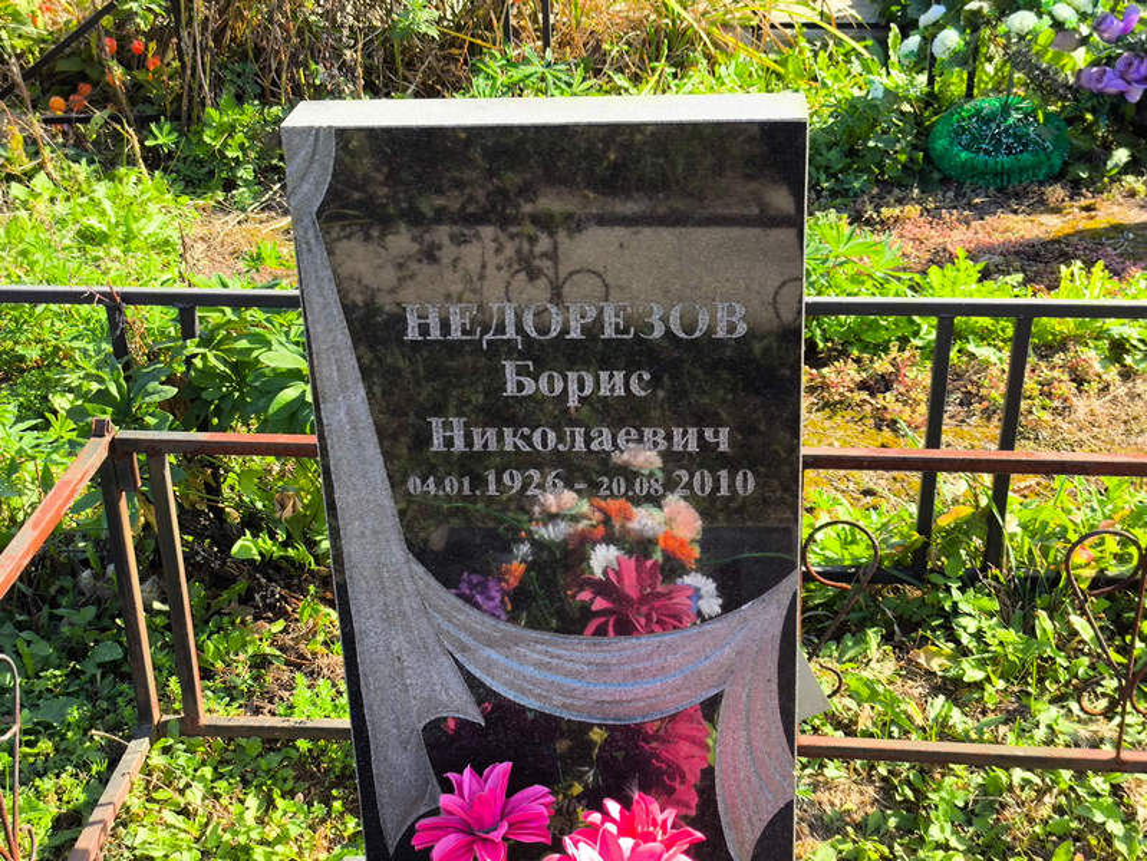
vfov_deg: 29.1
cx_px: 574
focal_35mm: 50
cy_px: 430
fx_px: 1657
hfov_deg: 38.2
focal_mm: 4.71
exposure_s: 1/421
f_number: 1.7
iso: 50
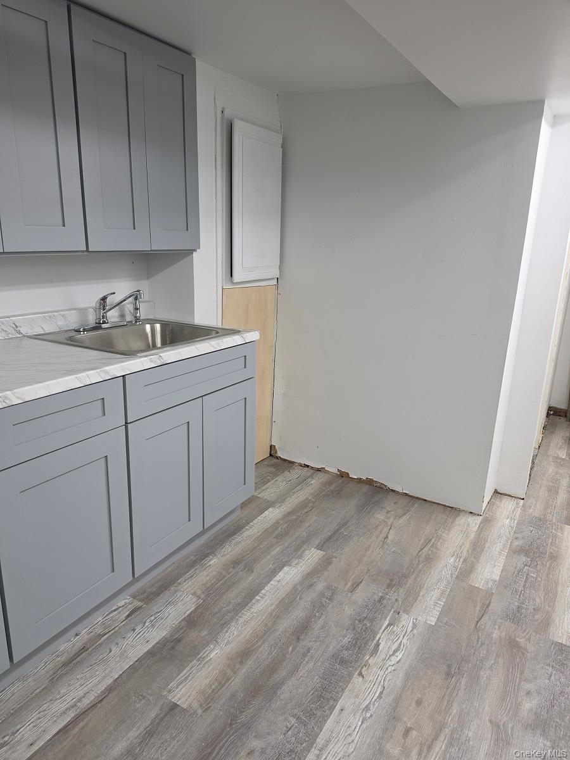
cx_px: 285
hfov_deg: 58.9
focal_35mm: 23
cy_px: 380
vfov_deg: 73.9
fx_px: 505
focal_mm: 6.5
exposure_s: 1/120
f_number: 1.4
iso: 100
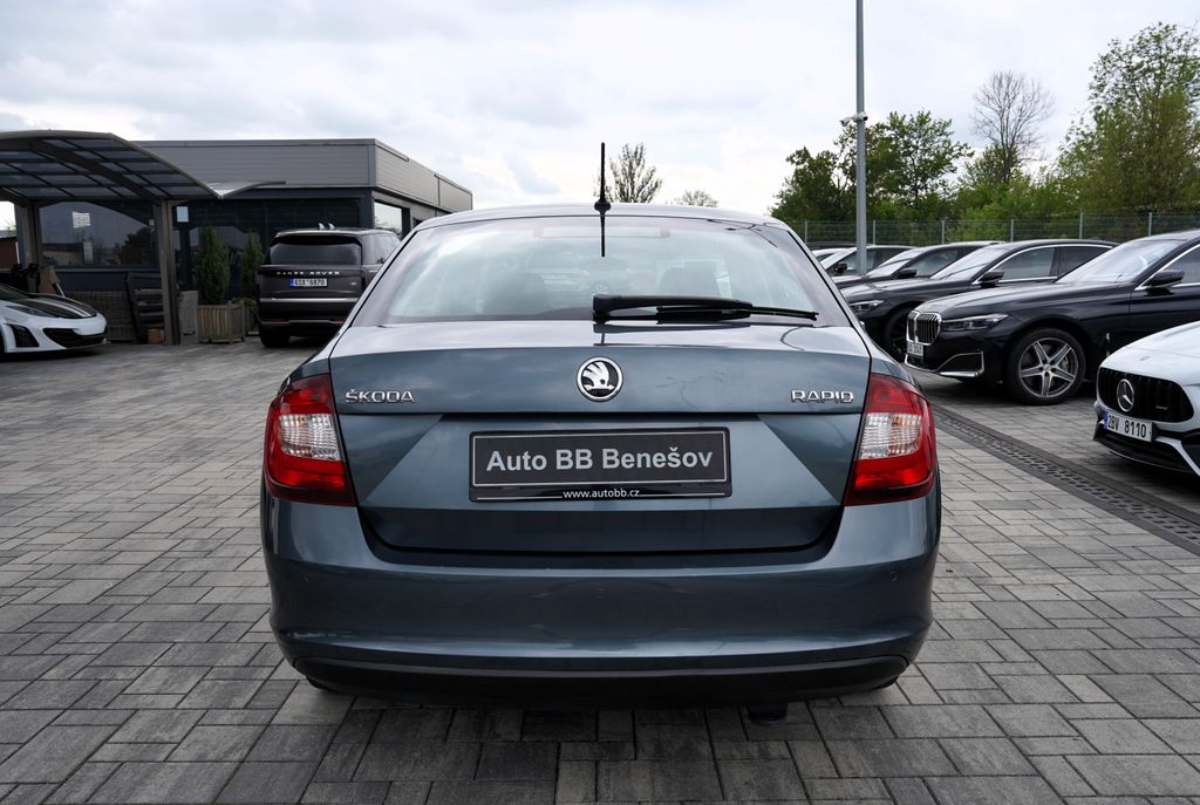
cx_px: 600
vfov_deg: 45.1
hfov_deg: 63.6
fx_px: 968
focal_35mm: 29
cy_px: 402
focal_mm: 29
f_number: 8
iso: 100
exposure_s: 1/200
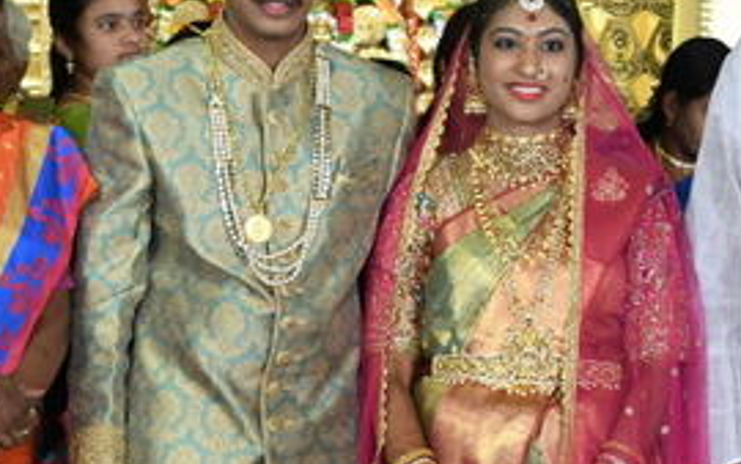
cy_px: 218
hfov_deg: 16.3
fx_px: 2566
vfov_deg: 10.3
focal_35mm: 127
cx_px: 634
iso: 1600
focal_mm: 32
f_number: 6.3
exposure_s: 1/125
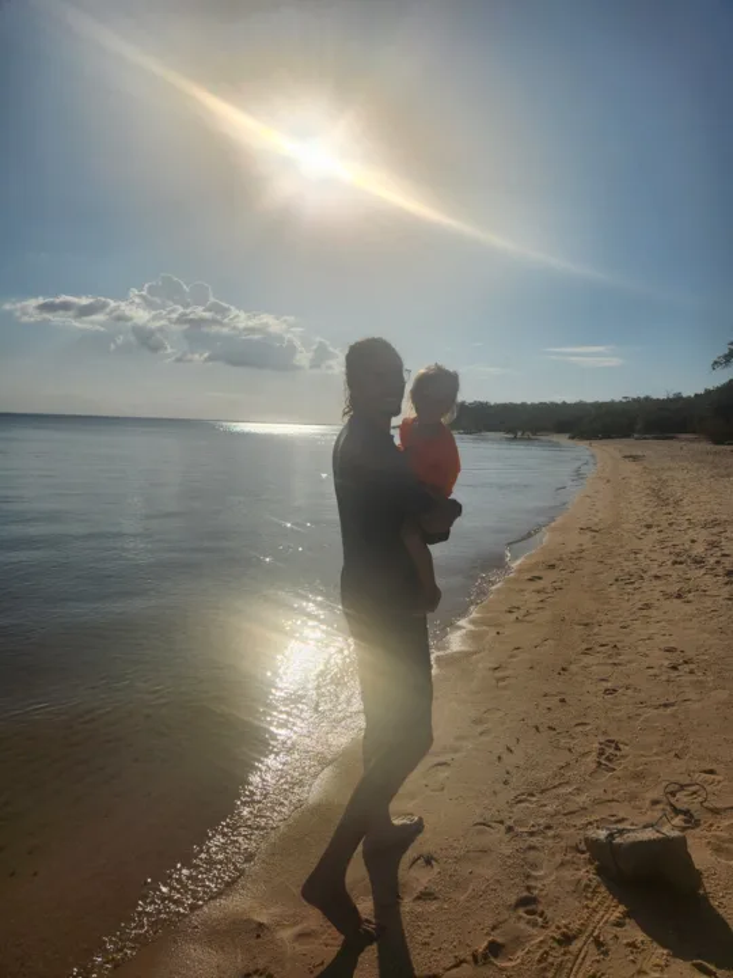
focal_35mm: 23
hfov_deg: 58.9
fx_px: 649
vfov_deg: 73.9
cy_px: 489
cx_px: 366
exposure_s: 1/14625
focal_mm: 5.4
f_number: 1.8
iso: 20
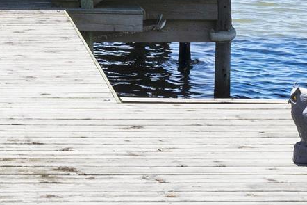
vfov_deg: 10.0
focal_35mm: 132
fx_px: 1126
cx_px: 29
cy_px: -125
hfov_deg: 15.3
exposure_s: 1/400
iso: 400
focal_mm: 19
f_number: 11
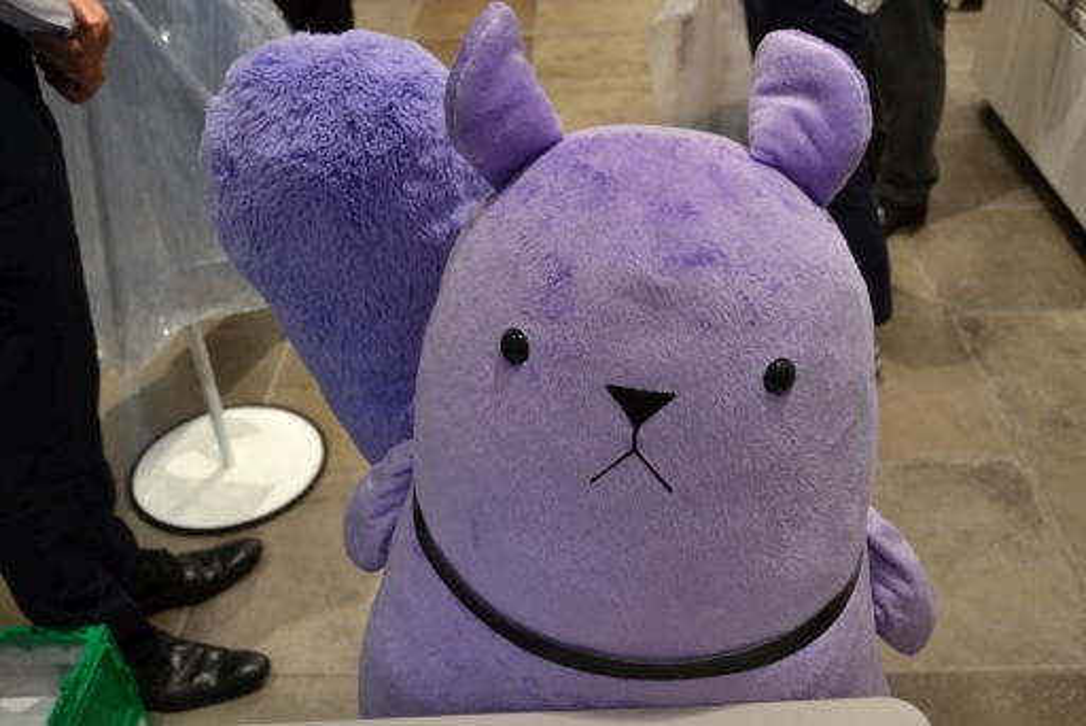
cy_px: 363
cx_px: 543
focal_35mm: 36
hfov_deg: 53.1
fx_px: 1087
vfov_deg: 36.9
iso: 400
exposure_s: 1/40
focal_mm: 24
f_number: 4
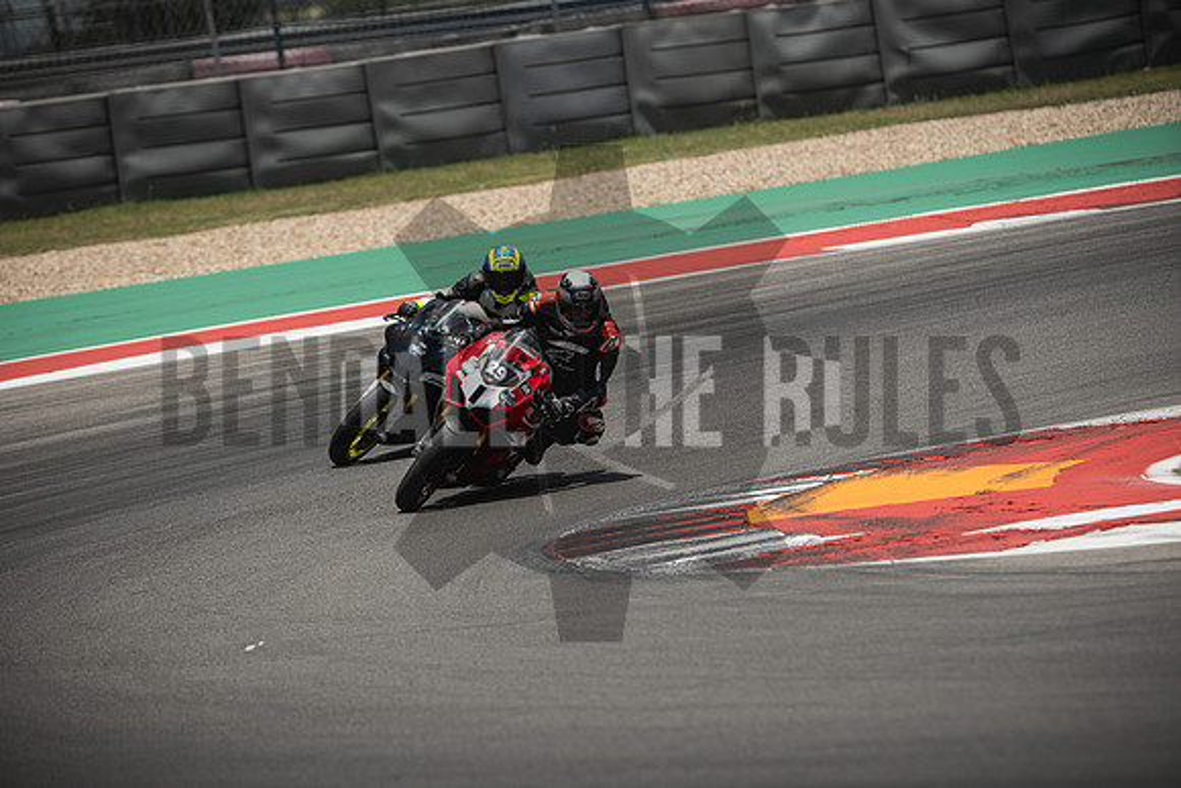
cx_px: 590
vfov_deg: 4.6
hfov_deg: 6.9
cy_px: 394
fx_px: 9844
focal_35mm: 300
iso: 125
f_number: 3.2
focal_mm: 200
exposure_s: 1/2000
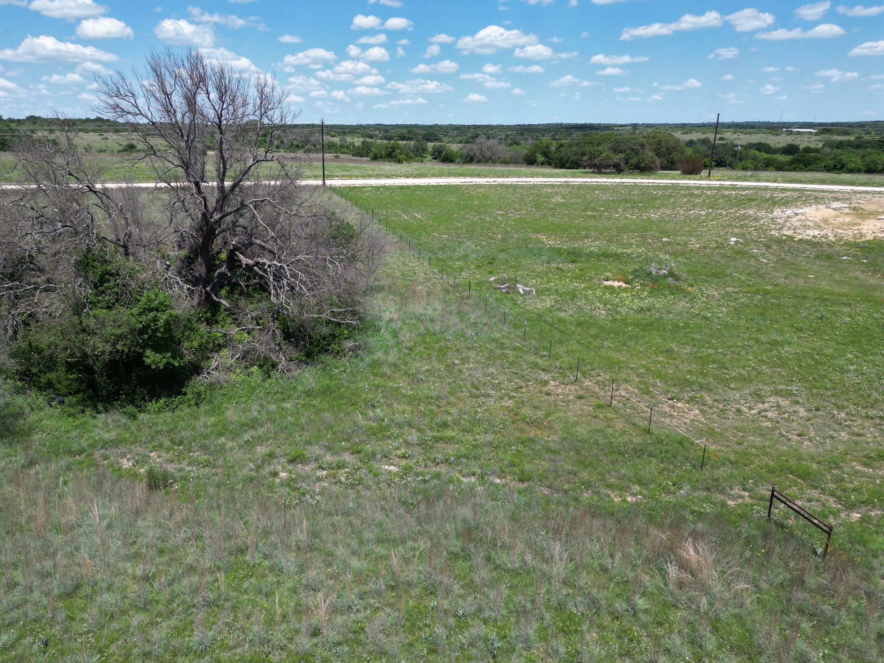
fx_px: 664
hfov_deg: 67.2
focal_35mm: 26
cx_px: 406
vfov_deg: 53.1
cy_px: 332
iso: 100
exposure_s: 1/2500
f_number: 1.7
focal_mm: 6.72
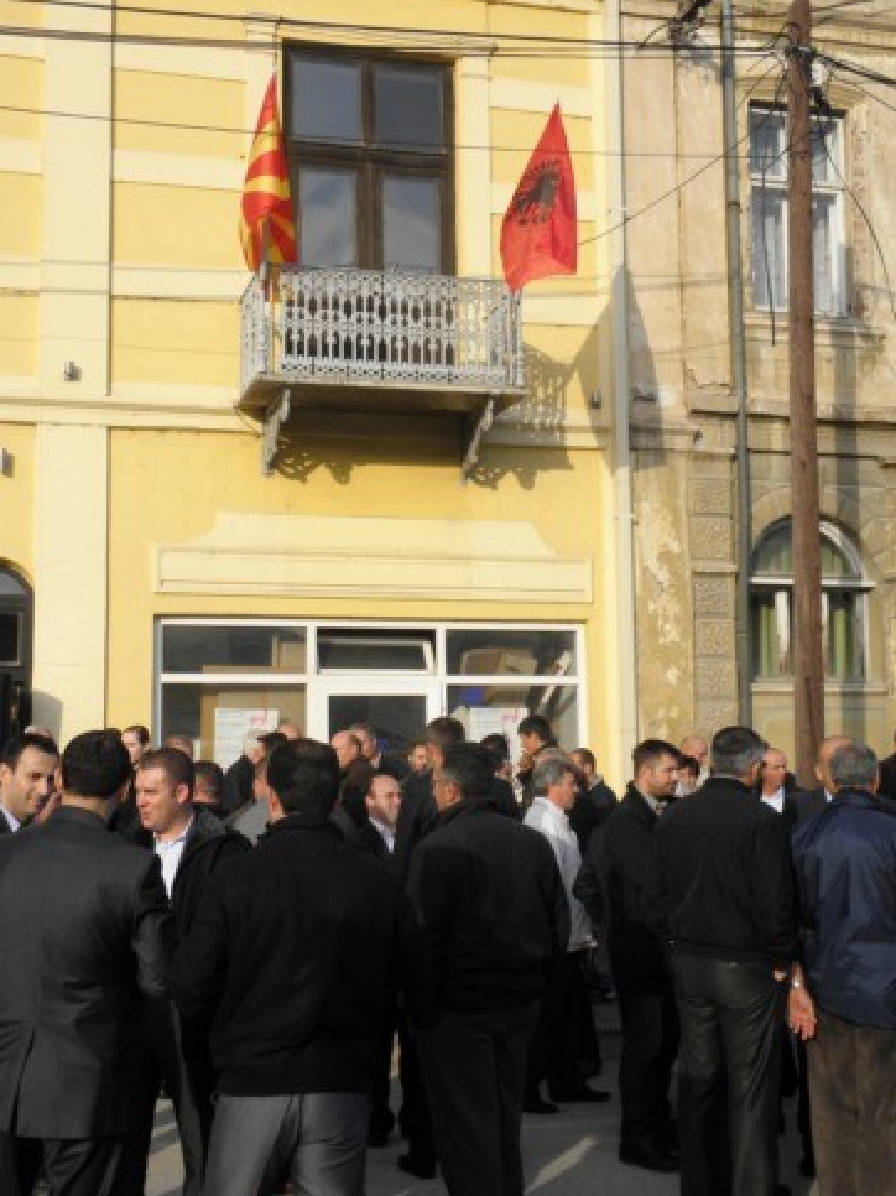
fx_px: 1450
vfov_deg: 44.8
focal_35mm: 42
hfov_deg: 34.3
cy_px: 589
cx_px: 418
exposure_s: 1/400
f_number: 3.8
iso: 100
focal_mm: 7.1
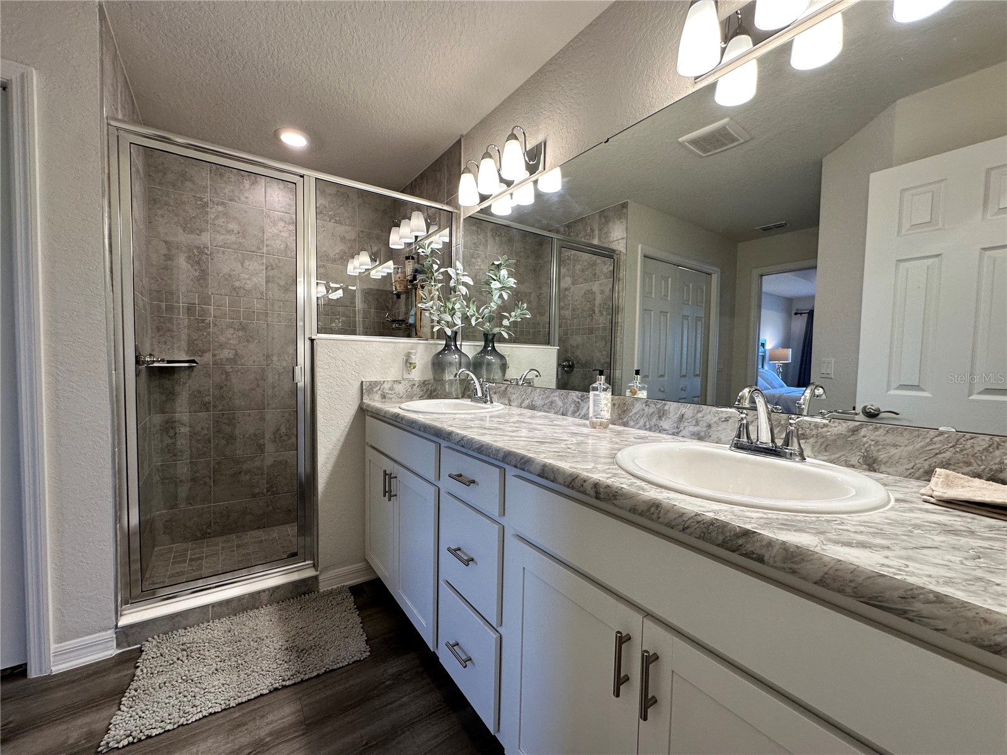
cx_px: 504
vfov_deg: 85.7
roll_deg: -0.8
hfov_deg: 102.1
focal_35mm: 14
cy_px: 378
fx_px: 407
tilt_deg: -2.8
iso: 125
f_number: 2.2
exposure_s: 1/120
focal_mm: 2.22
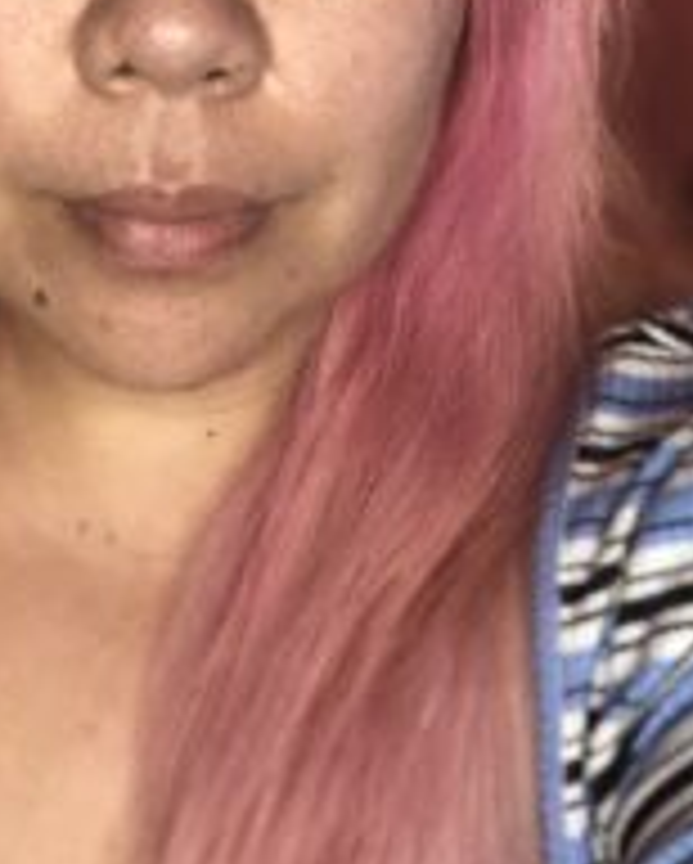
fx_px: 1664
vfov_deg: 28.2
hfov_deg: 23.2
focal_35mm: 65
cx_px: 128
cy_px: 117
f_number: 2.2
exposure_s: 1/30
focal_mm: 2.87
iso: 32
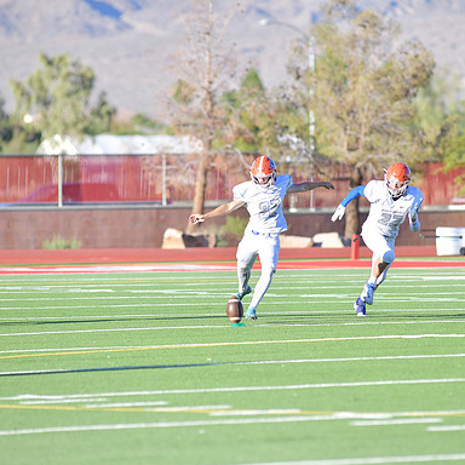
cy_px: 232
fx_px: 5851
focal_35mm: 385
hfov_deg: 4.6
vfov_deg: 4.6
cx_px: 275
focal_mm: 300
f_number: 5
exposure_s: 1/3200
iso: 800
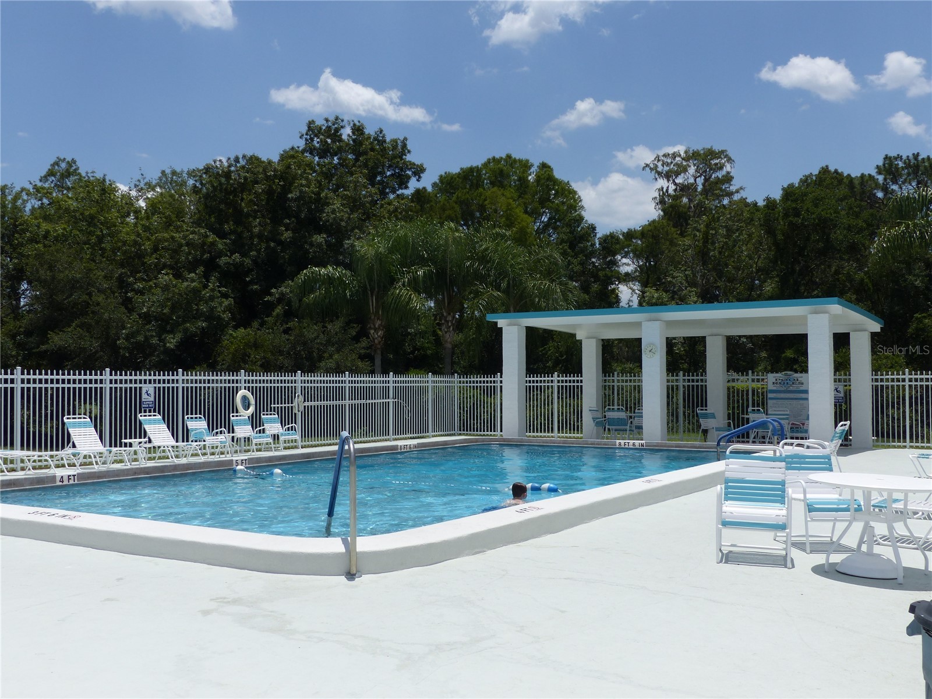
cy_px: 350
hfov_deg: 51.4
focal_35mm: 36
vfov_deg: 39.7
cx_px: 466
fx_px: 969
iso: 100
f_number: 4
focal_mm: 6.4
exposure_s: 1/1600
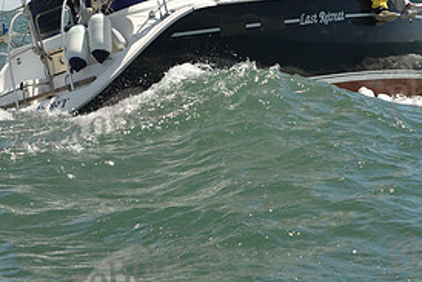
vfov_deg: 9.2
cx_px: 308
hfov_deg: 13.8
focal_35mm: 148
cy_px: 18
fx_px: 1736
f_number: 11
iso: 320
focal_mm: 70
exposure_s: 1/800
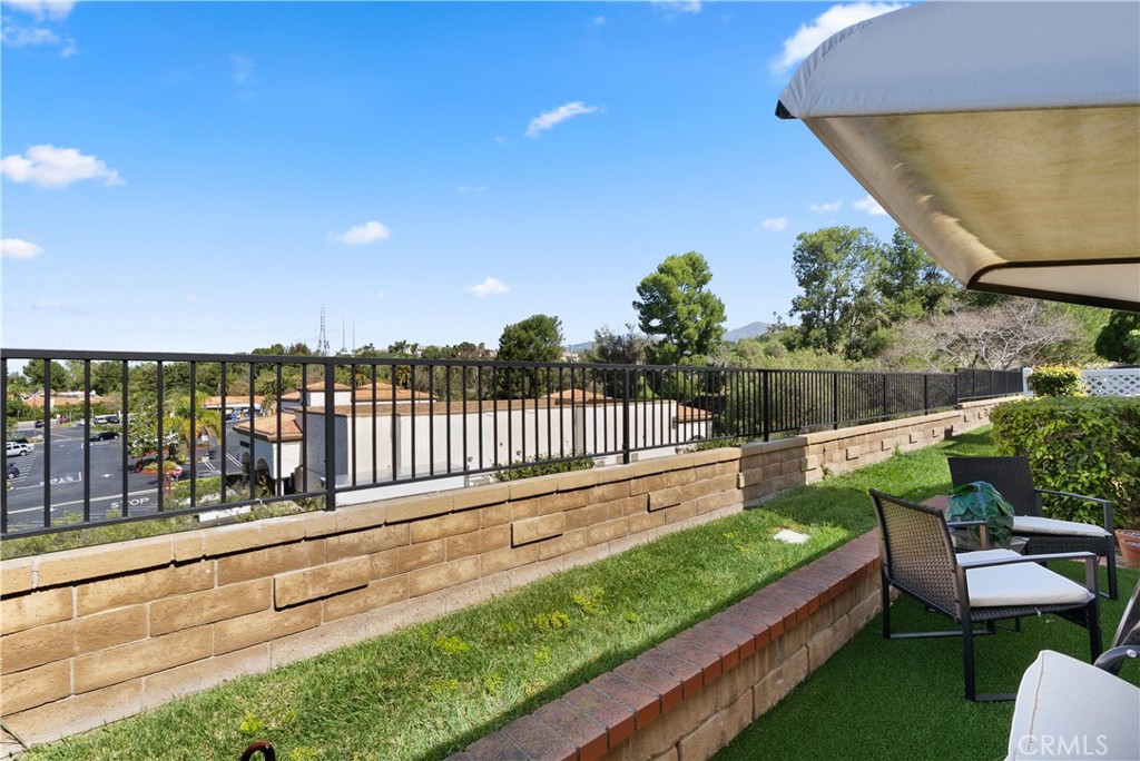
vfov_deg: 73.8
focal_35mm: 16
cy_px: 380
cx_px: 570
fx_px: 507
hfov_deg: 96.7
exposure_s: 1/400
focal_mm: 16
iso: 640
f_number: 9
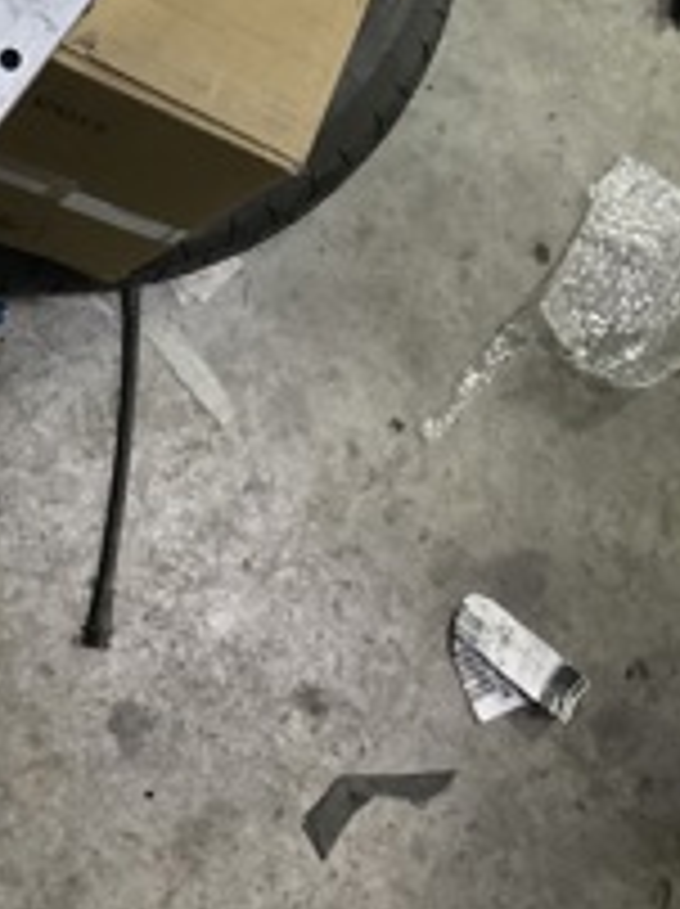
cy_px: -81
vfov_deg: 26.1
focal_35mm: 69
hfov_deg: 21.0
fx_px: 1811
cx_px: 135
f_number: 1.8
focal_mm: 3
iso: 400
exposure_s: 1/25
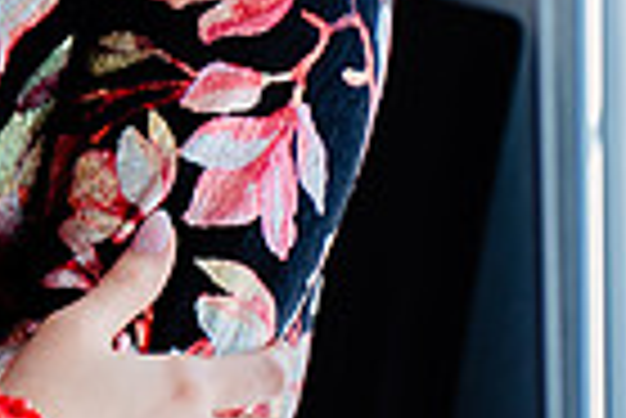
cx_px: -468
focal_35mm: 267
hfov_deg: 7.5
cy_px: -245
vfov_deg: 5.1
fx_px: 4648
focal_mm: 64
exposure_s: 1/200
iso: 250
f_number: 3.5
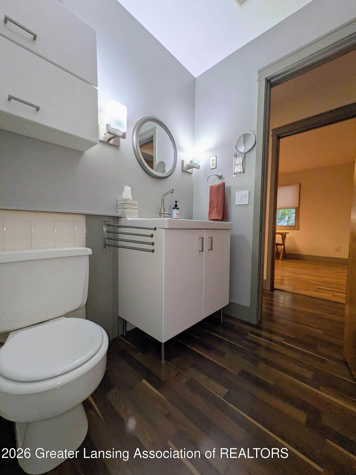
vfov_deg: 102.1
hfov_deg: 85.7
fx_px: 192
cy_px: 238
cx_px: 178
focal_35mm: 14
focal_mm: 1.83
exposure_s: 1/120
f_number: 2.2
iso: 125
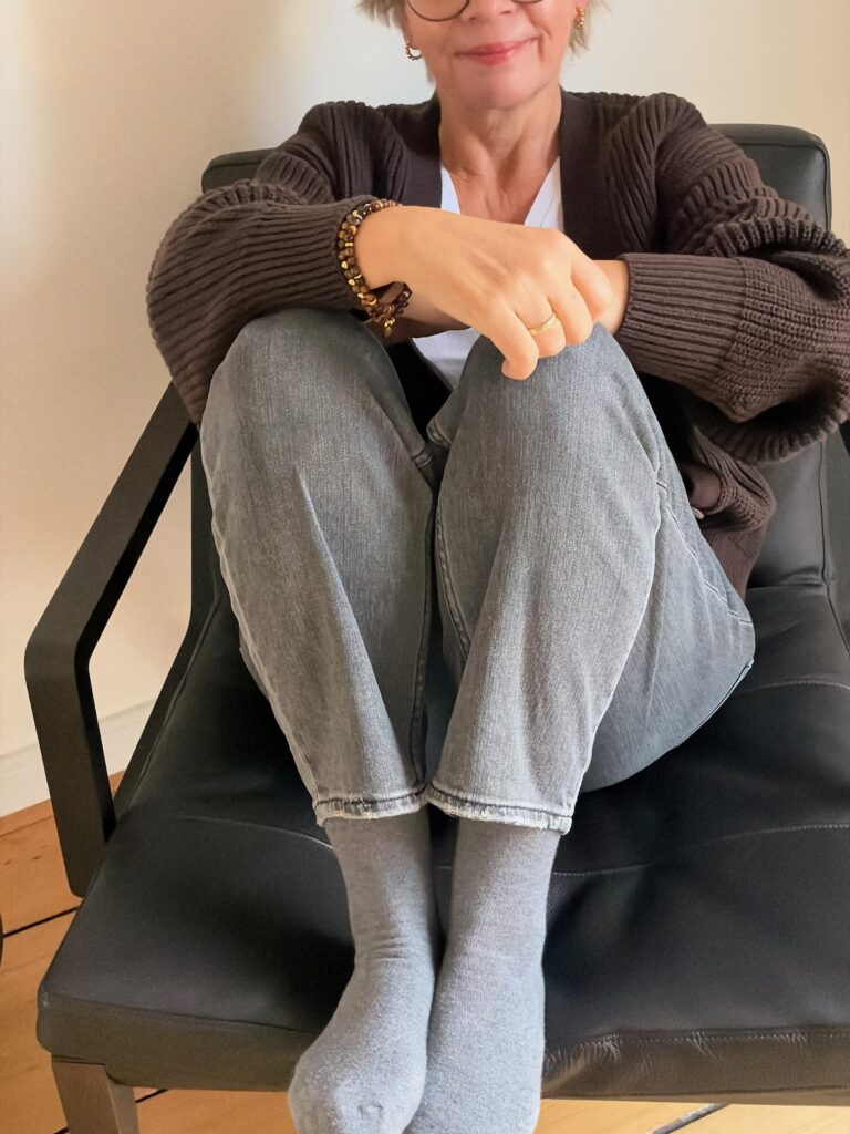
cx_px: 425
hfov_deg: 30.3
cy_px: 567
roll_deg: +4.8
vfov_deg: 39.7
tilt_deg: -35.6
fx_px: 1572
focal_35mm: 48
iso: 2500
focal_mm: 6.93
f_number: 2.8
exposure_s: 1/125
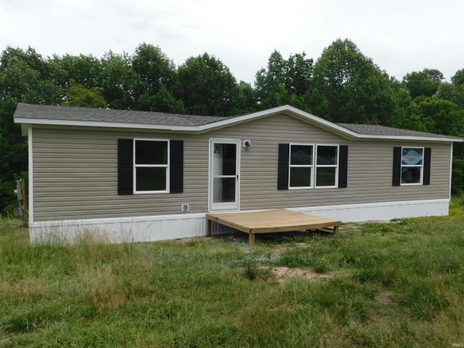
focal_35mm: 30
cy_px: 174
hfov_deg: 60.0
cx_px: 232
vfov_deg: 46.8
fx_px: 402
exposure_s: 1/800
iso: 125
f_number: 3.2
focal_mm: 5.3
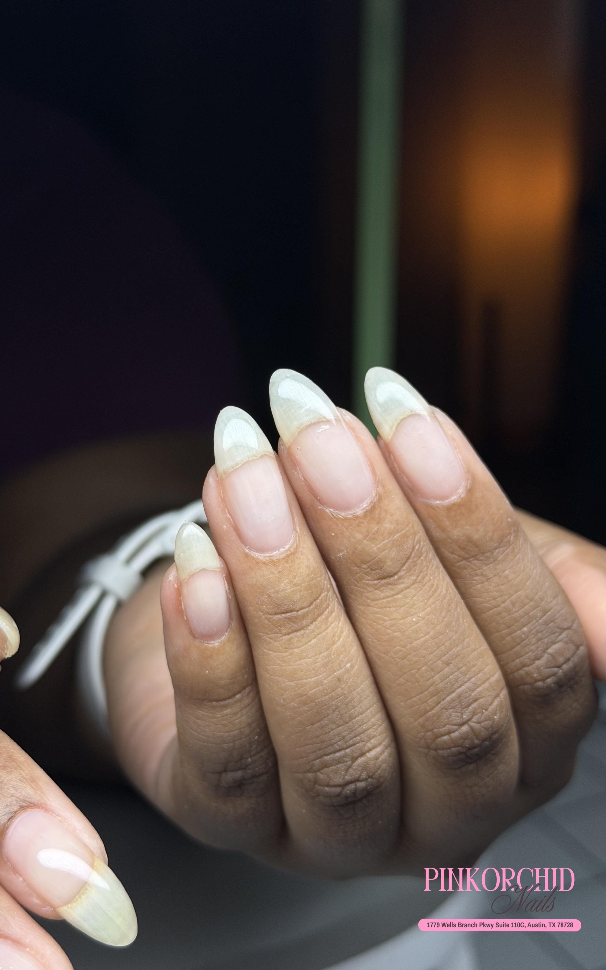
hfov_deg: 25.3
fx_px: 1348
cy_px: 486
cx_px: 255
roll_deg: +1.3
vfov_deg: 39.6
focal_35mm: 51
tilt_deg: -21.8
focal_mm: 6.76
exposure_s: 1/1307
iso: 80
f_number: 1.78
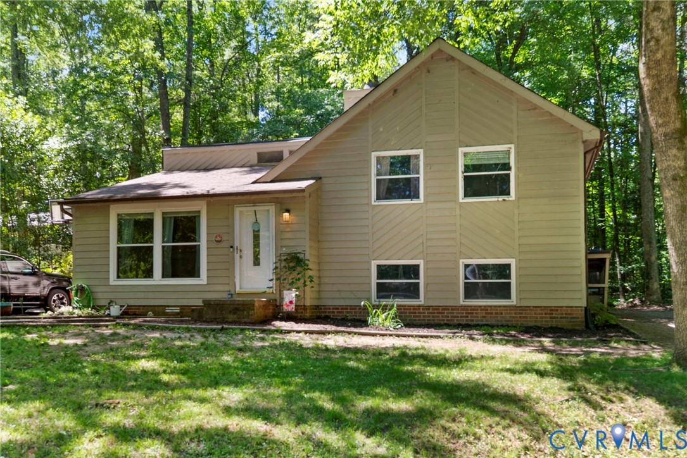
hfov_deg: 56.5
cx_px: 344
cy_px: 229
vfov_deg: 39.4
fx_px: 639
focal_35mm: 34
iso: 100
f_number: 8
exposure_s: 1/10
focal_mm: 33.5
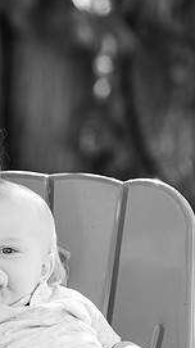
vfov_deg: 4.8
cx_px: -173
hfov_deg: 2.7
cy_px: 201
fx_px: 4136
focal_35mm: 449
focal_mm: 200
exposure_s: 1/250
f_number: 4.5
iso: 800
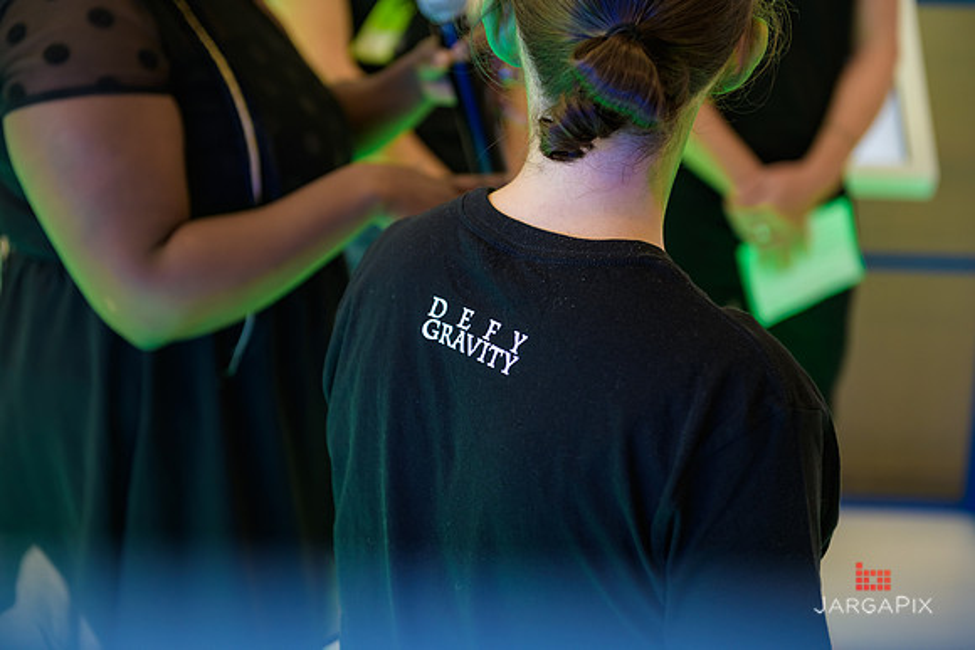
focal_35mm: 70
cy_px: 325
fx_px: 1896
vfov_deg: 19.5
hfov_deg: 28.8
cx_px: 488
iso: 400
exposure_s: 1/125
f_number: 3.2
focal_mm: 70
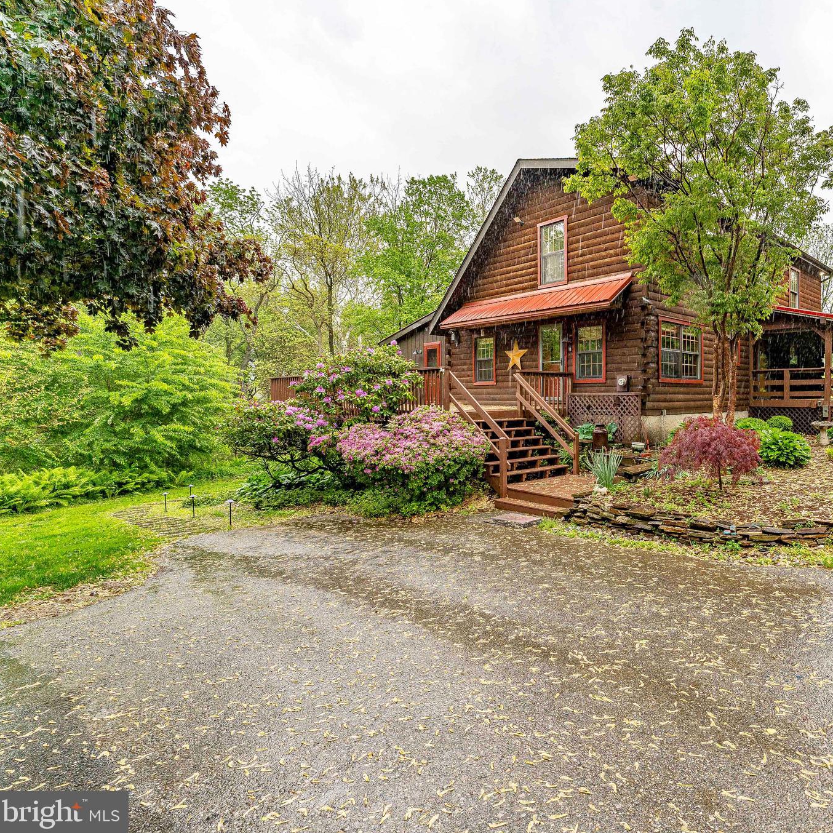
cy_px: 416
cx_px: 622
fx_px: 490
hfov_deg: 75.1
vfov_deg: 80.7
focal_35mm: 18
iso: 320
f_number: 8
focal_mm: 14
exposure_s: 1/200
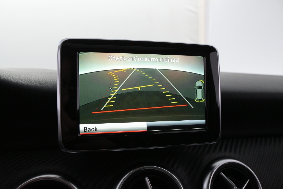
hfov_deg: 56.1
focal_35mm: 34
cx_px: 142
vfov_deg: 39.1
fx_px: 265
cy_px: 94
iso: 2500
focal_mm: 22.5
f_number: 5
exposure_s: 1/100
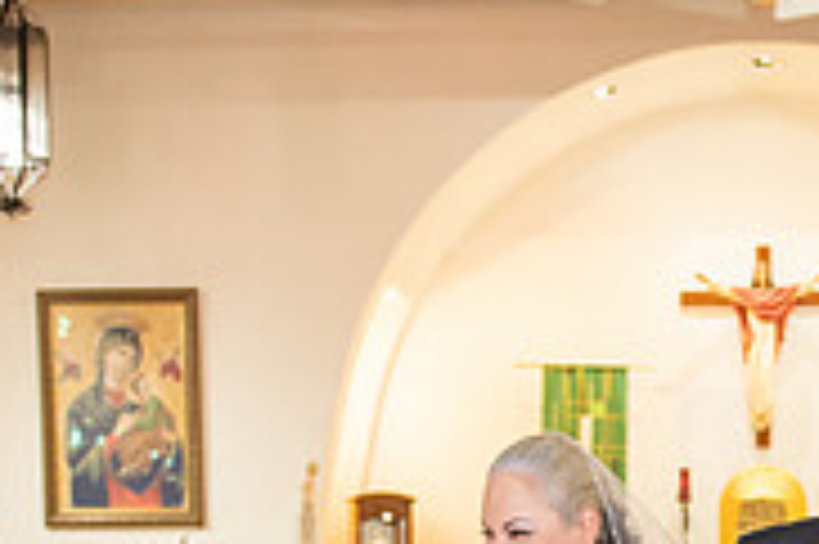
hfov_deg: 24.6
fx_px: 1818
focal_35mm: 80
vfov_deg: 15.9
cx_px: 738
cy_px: 771
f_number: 2.8
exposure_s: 1/160
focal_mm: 24
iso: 1000
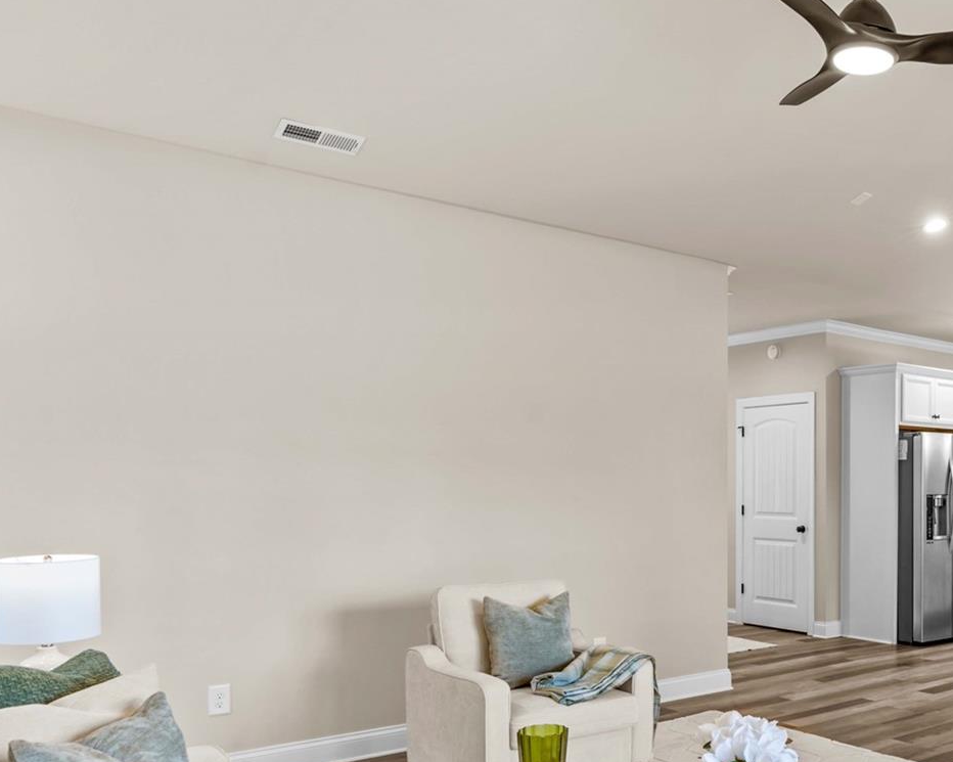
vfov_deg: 44.1
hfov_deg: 49.7
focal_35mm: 33
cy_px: 489
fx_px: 930
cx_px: 812
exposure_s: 1/3
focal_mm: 16
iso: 100
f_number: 8
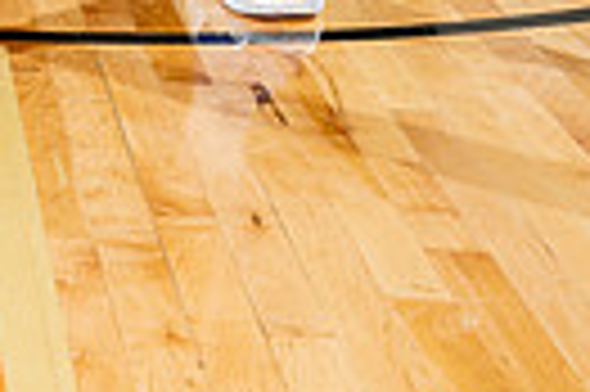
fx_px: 2864
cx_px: -63
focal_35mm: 175
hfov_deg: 11.6
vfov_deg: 7.3
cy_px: -586
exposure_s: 1/250
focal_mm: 51
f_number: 8
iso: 250
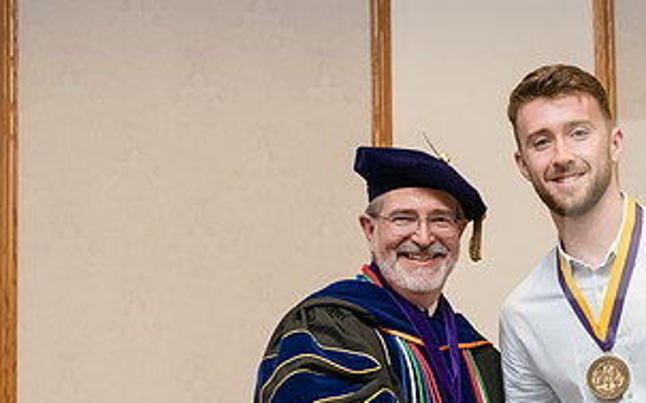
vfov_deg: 10.7
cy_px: 378
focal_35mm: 121
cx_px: 501
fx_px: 2129
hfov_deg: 17.1
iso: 2000
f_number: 5.6
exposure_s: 1/200
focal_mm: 62
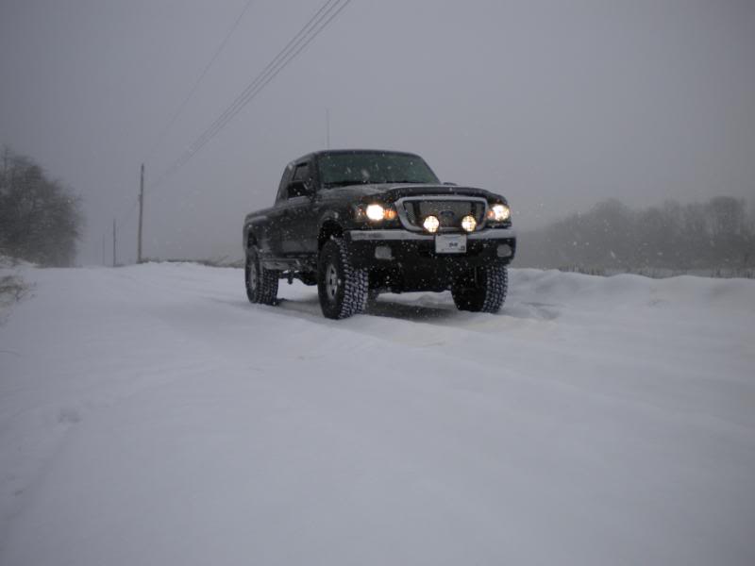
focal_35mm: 35
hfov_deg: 52.6
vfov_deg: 40.7
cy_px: 283
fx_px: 763
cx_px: 378
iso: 80
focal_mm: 6.3
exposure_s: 1/228
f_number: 3.1
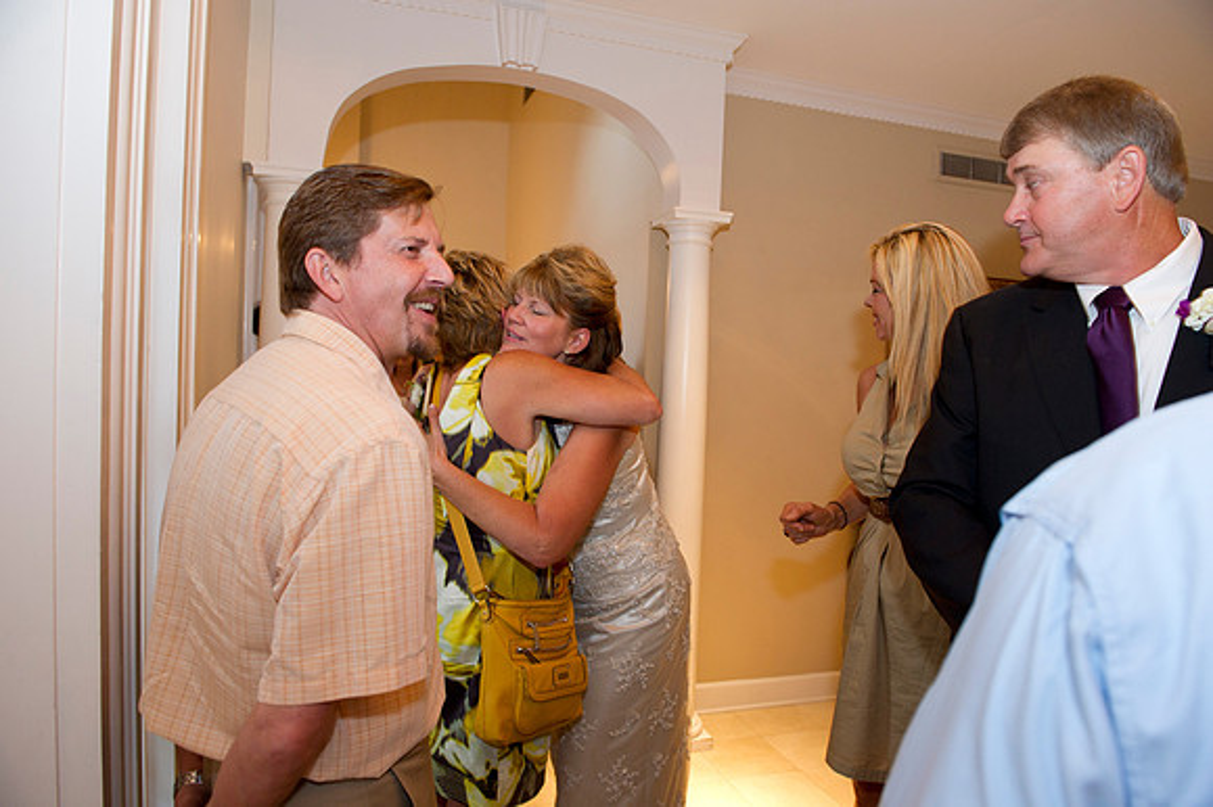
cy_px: 404
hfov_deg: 73.8
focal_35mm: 24
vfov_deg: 53.1
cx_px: 606
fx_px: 808
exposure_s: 1/60
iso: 1600
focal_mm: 24
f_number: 4
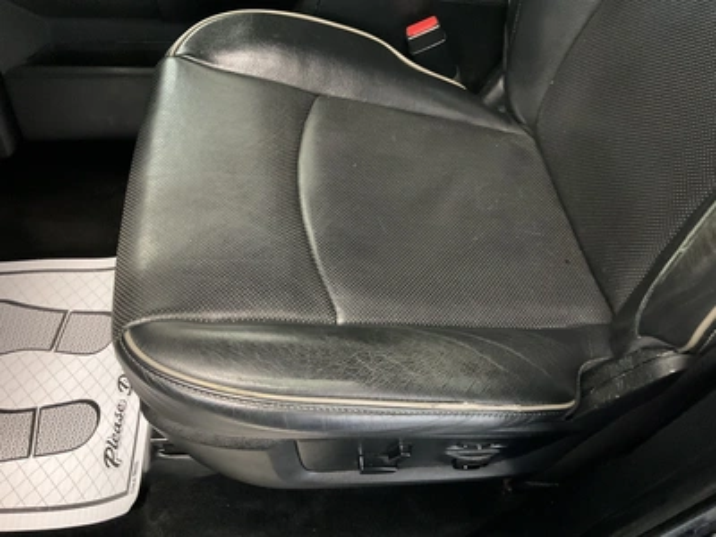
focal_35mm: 29
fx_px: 600
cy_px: 268
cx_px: 358
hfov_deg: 61.7
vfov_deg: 48.2
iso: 640
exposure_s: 1/26
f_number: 1.8
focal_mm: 3
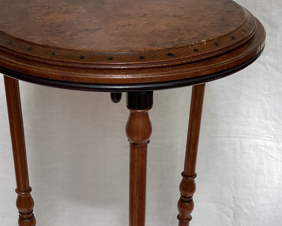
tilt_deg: -38.1
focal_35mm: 62
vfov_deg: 23.7
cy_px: 218
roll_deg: +1.1
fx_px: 517
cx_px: 133
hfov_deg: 30.5
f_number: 2.4
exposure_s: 1/174
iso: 25
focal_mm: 3.3
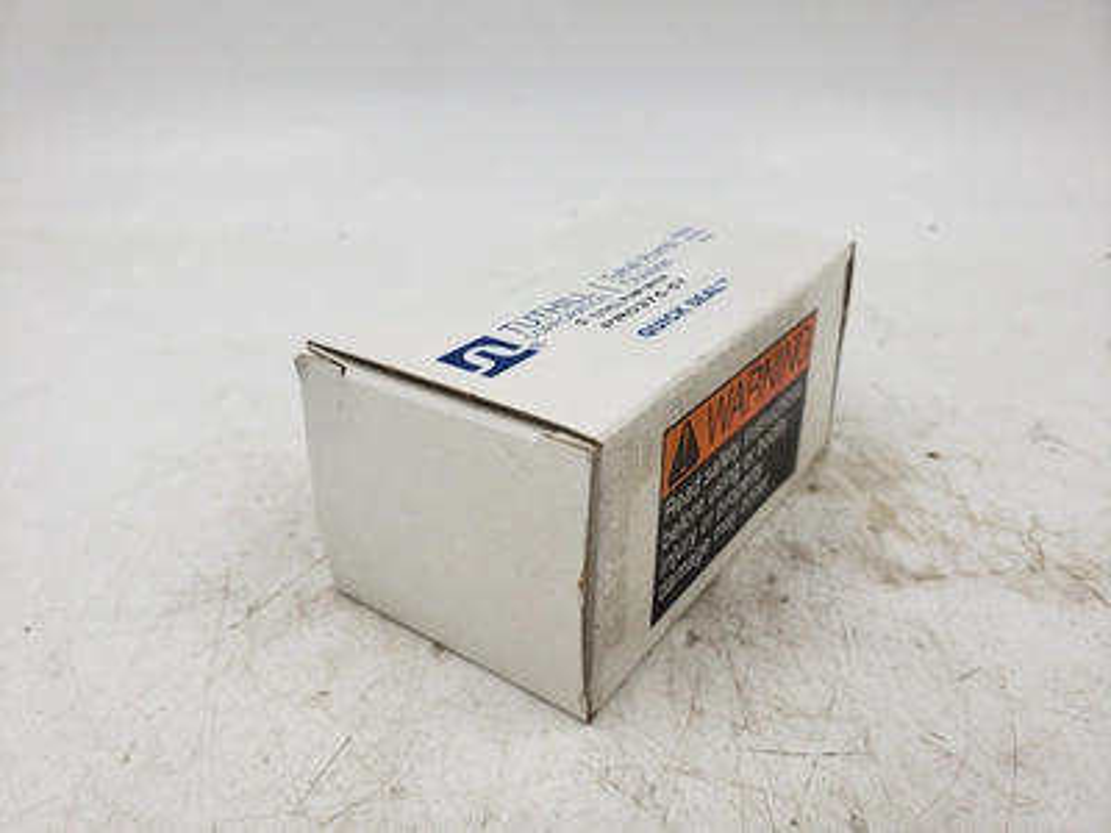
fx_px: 834
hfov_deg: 67.3
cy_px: 416
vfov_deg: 53.1
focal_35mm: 26
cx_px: 556
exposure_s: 1/224
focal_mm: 4.3
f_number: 2.4
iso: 50
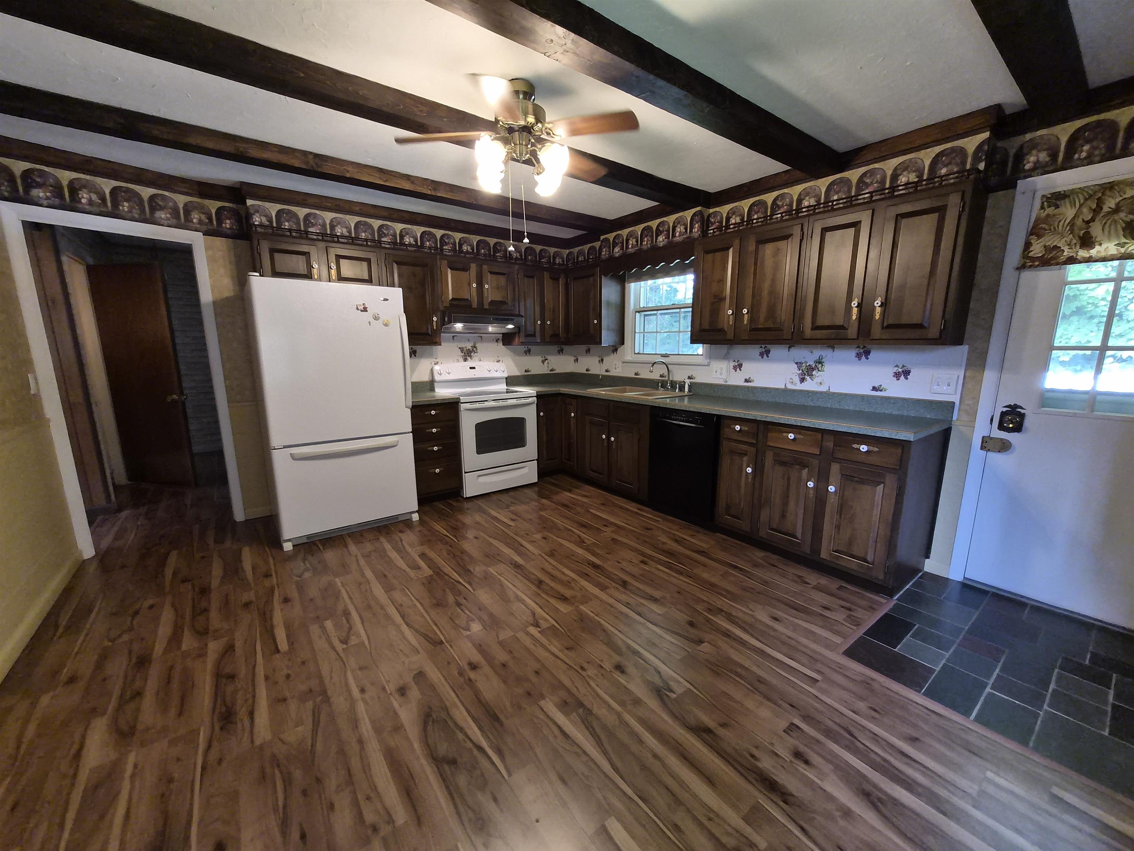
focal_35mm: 13
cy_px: 426
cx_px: 567
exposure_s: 1/60
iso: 125
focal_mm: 1.7
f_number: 2.2
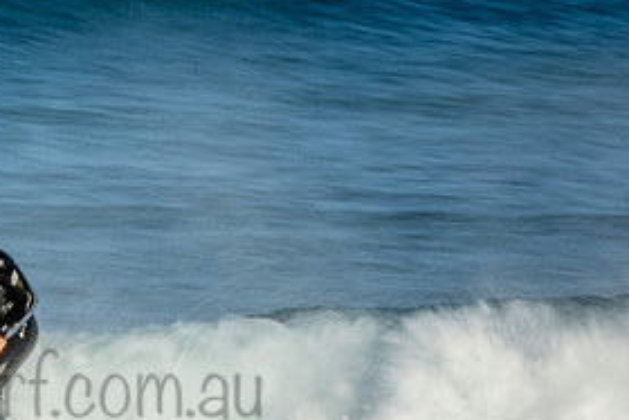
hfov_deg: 1.7
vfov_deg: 1.1
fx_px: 21693
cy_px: 365
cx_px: 25
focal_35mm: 1241
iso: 100
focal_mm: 400
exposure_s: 1/20
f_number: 32
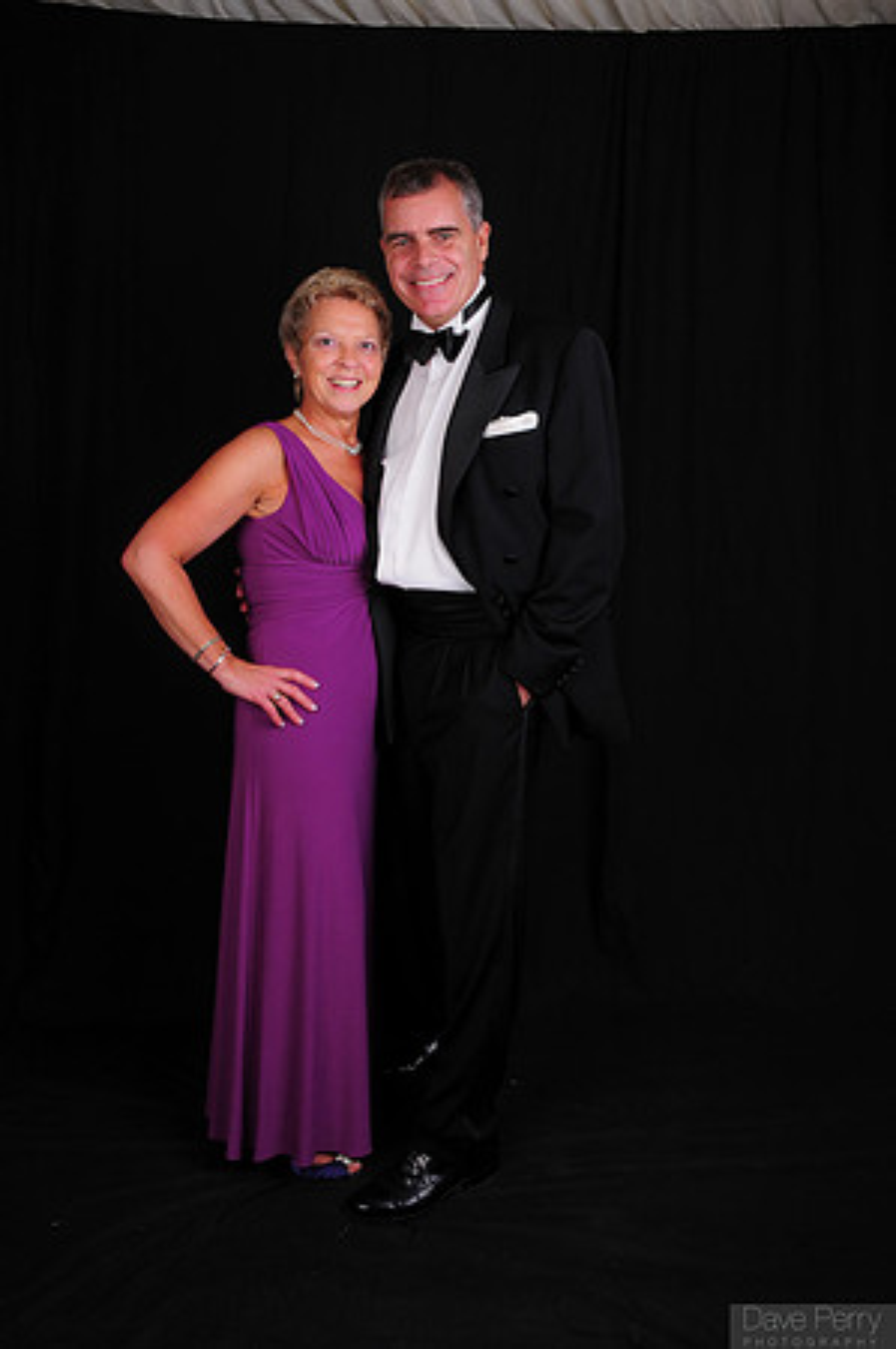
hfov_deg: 39.9
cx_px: 448
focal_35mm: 33
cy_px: 674
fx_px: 1235
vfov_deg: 57.3
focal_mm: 22
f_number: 8
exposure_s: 1/125
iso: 200
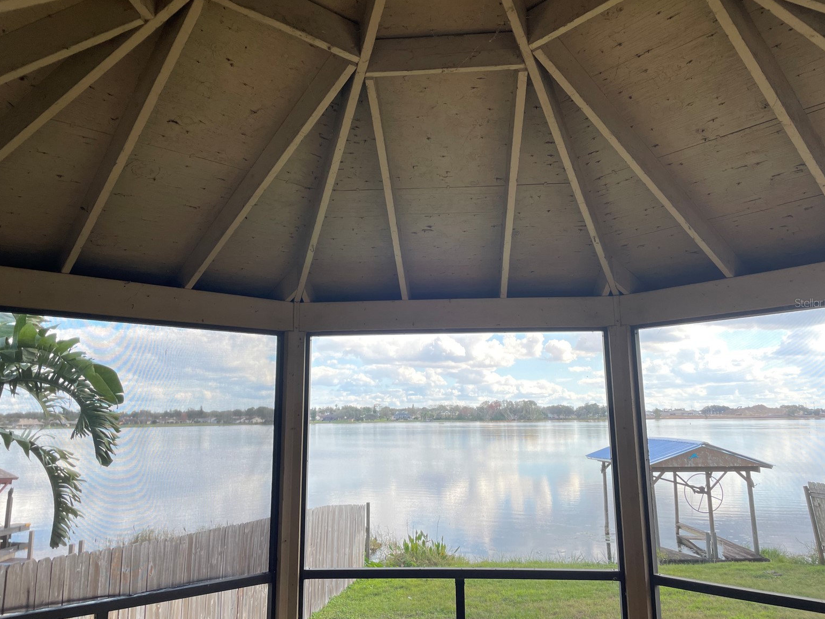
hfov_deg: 65.3
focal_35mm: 27
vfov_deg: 51.4
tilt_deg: +10.6
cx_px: 417
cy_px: 303
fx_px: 644
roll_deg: +0.8
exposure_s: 1/309
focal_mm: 4.2
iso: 32
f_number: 1.6
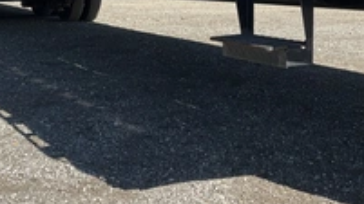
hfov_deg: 33.3
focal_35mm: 63
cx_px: 181
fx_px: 608
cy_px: 2
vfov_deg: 18.6
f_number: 1.8
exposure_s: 1/962
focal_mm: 3
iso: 25
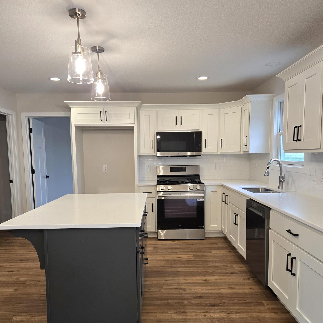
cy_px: 181
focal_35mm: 28
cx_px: 165
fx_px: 296
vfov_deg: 57.1
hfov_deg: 57.3
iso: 125
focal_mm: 5.4
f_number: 1.8
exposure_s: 1/120
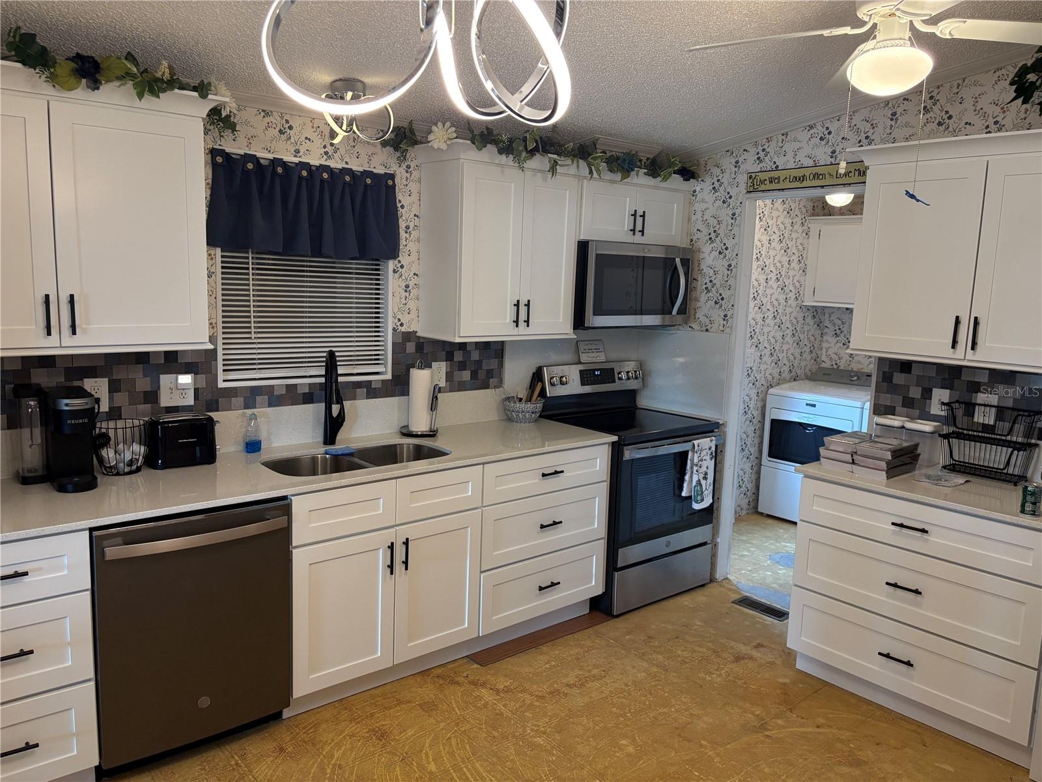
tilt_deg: -8.4
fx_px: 783
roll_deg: -1.7
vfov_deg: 53.1
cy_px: 391
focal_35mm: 26
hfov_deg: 67.3
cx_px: 521
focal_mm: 5.96
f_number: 1.6
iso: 200
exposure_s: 1/120
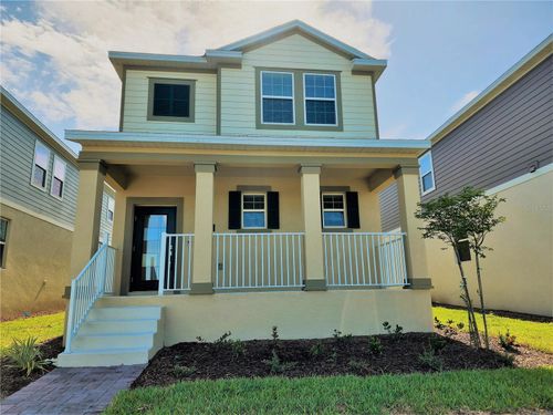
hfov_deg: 73.9
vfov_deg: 58.9
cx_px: 276
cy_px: 208
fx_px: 367
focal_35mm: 23
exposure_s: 1/722
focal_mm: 6.4
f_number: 1.8
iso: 12
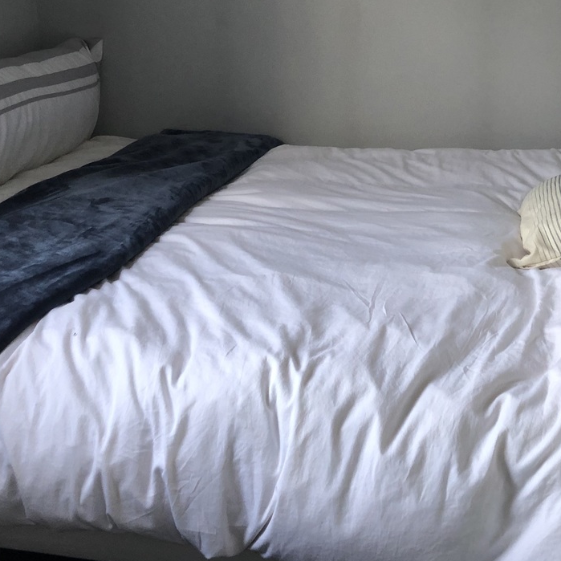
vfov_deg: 32.9
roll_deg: -1.1
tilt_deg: -13.1
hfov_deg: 33.2
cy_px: 152
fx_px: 935
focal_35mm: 51
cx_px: 364
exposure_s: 1/15
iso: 40
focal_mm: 4
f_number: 1.8
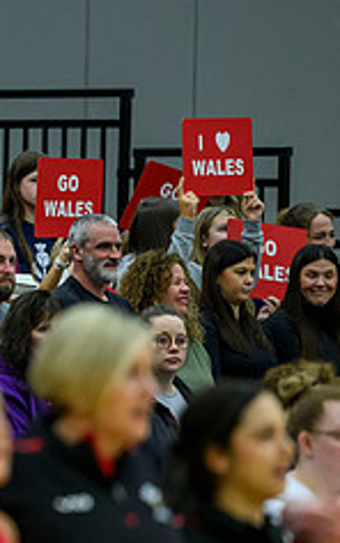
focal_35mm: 501
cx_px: -280
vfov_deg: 4.2
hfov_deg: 2.6
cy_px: 335
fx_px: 7410
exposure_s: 1/1000
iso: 4000
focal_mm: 200
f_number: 3.5
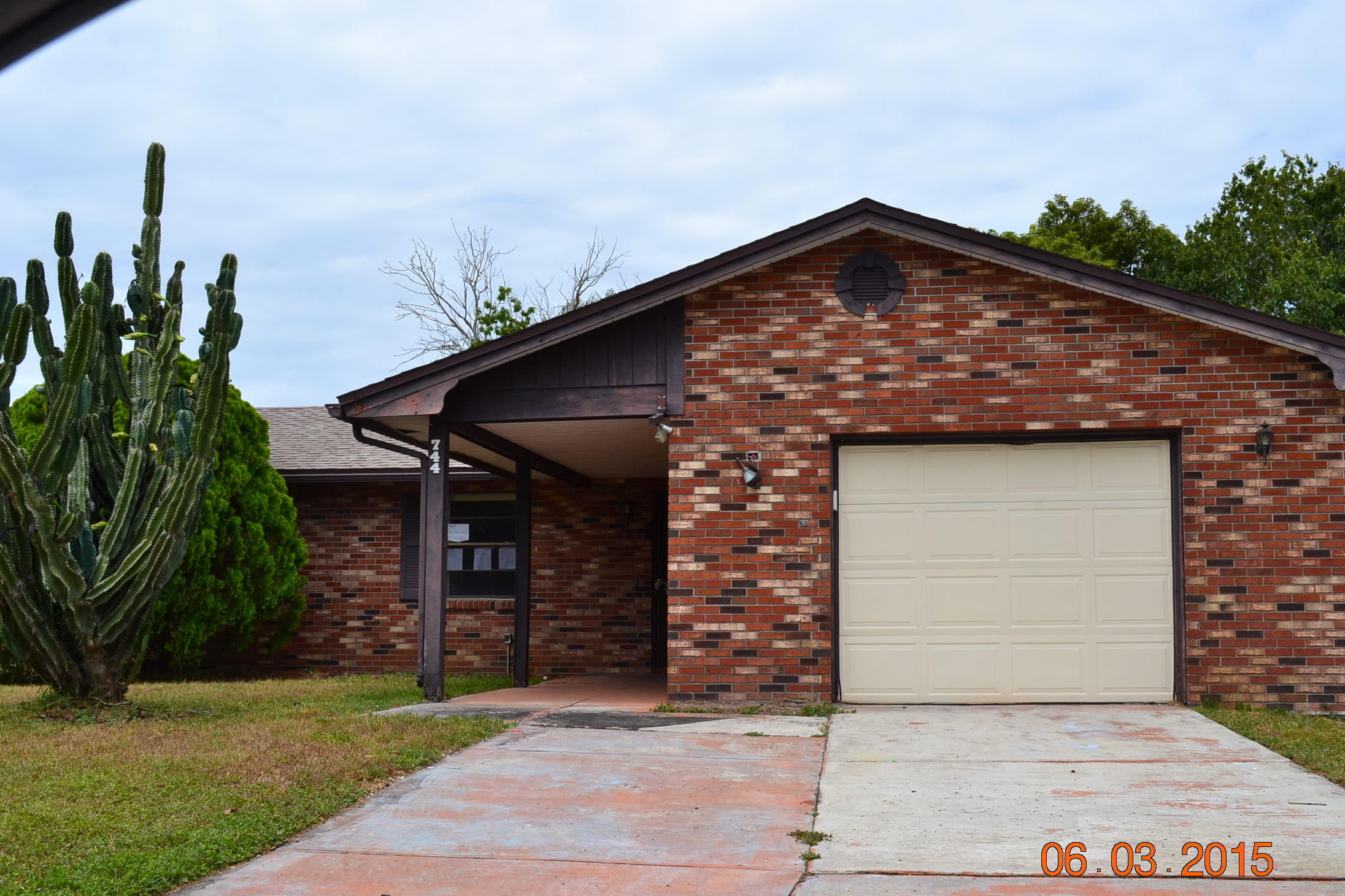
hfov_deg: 47.4
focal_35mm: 41
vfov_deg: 32.6
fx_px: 1532
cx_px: 701
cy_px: 461
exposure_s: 1/500
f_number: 11
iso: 400
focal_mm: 26
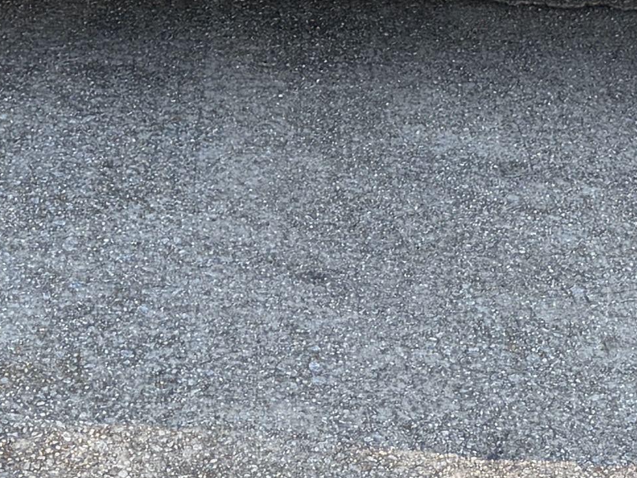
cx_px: 282
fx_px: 2613
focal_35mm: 142
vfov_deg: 9.4
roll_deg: -0.8
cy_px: -637
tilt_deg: -7.6
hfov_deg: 13.9
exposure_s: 1/313
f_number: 1.78
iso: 100
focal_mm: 6.76
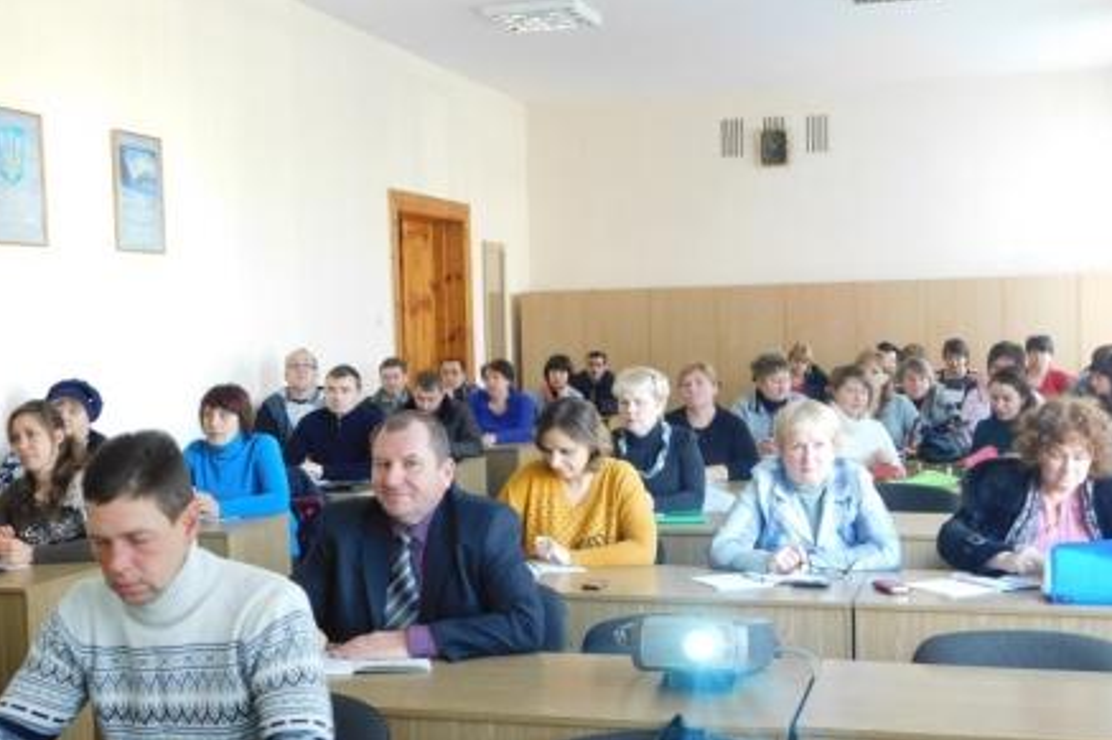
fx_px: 1482
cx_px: 550
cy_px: 422
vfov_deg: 28.0
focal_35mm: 48
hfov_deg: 41.1
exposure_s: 1/13
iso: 400
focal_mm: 8
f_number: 3.7
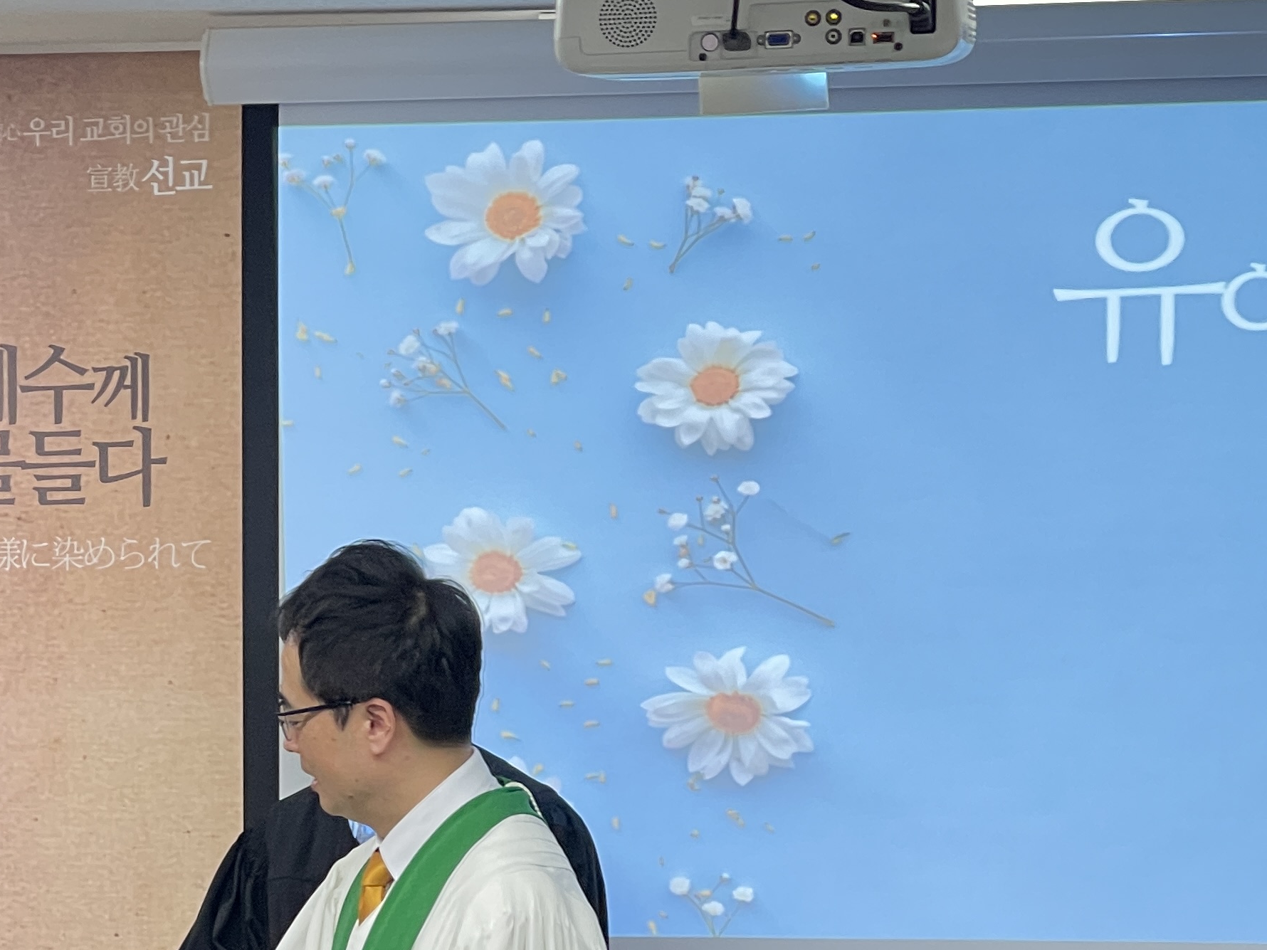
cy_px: 950
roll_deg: +0.2
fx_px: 5307
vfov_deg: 10.2
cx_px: 37
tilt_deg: -6.9
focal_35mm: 145
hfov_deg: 13.4
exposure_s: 1/50
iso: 100
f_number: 2.2
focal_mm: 7.5
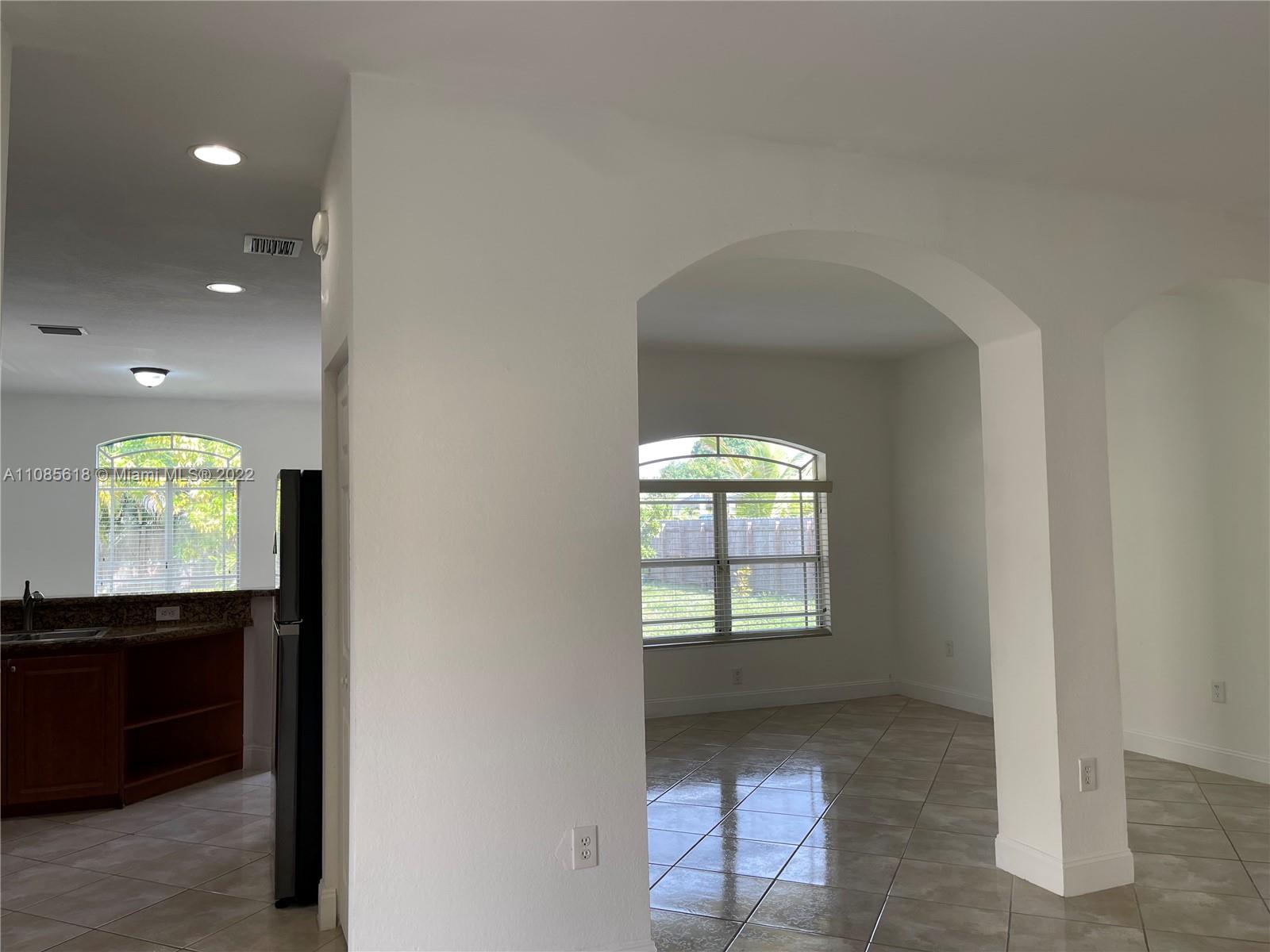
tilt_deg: +2.3
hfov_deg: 67.3
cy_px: 476
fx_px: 954
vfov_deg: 53.1
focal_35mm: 26
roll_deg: +0.8
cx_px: 635
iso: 32
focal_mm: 5.1
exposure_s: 1/131
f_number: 1.6
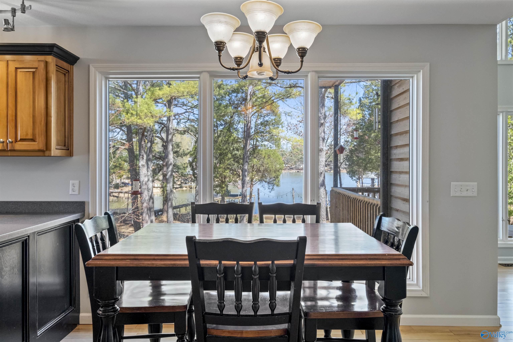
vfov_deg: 51.3
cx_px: 256
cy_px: 171
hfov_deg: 71.5
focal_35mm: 25
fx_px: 356
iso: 800
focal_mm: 16.6
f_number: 7.1
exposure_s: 1/25
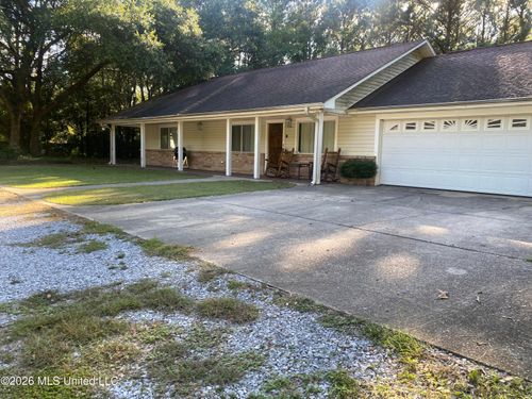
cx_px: 266
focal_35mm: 26
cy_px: 200
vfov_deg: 53.1
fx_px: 400
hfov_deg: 67.3
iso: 32
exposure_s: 1/173
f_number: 1.8
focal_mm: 4.25
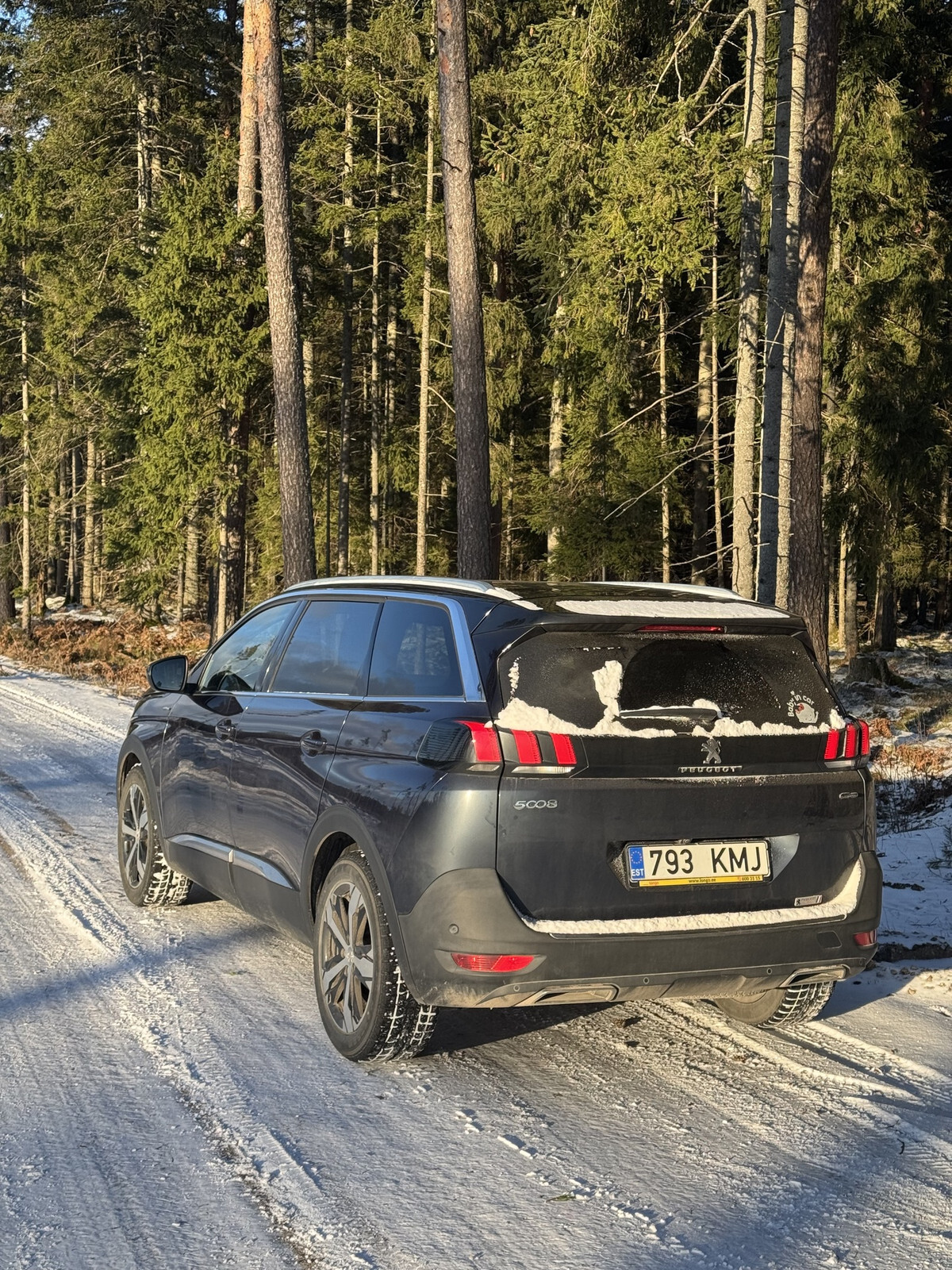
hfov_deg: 30.3
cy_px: 635
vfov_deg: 39.7
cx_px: 476
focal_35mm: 48
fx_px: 1760
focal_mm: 6.76
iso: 64
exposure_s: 1/1193
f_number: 1.78
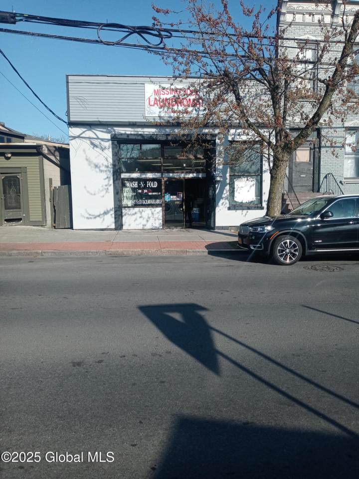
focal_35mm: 28
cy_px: 240
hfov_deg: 49.7
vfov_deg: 63.4
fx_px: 387
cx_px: 180
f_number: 1.8
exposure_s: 1/1919
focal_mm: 3.61
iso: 100
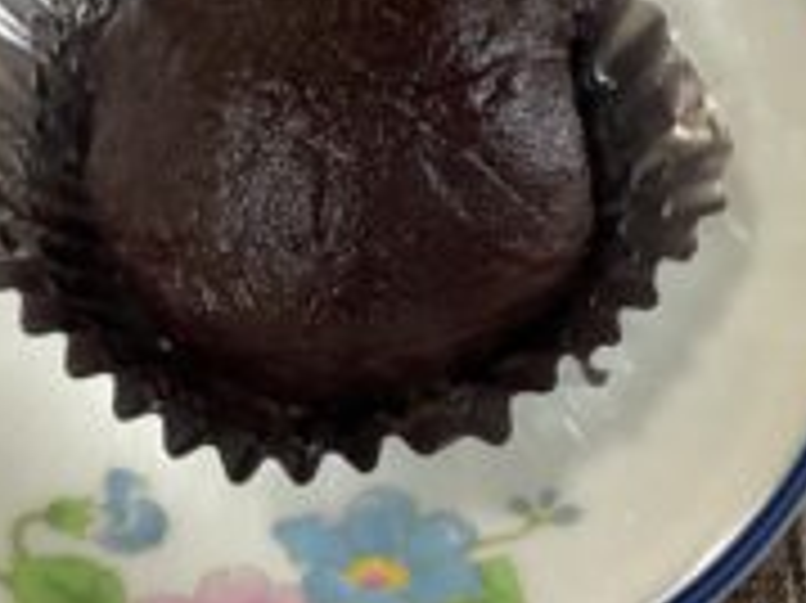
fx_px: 1512
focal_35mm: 65
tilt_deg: -66.6
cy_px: 236
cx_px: 317
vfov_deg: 22.5
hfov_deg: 29.8
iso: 200
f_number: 2.4
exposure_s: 1/60
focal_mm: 3.3
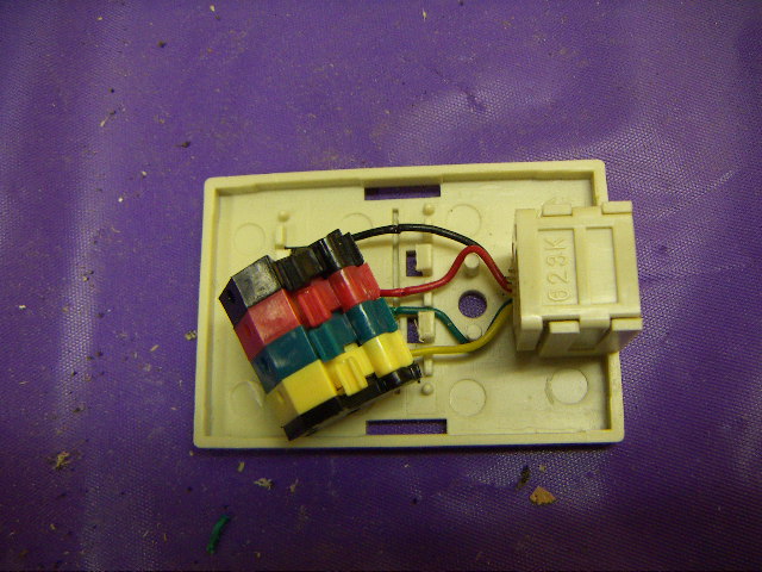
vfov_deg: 39.7
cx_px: 381
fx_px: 792
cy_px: 286
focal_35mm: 36
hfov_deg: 51.4
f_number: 2.8
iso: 125
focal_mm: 4.7
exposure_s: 1/50
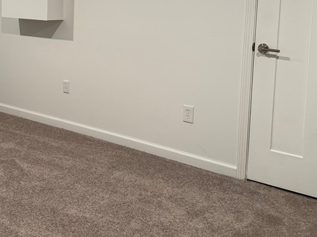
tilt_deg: -6.2
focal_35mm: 52
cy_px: 32
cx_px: 79
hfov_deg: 36.0
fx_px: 476
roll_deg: -1.3
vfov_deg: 27.2
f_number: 1.78
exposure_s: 1/60
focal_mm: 6.76
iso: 200
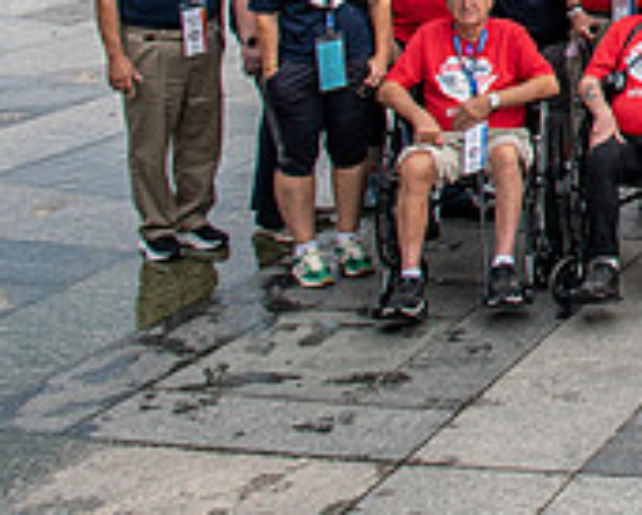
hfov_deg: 14.7
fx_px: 2110
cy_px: -267
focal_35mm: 111
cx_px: 1223
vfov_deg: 13.1
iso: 100
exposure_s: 1/160
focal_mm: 31
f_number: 11
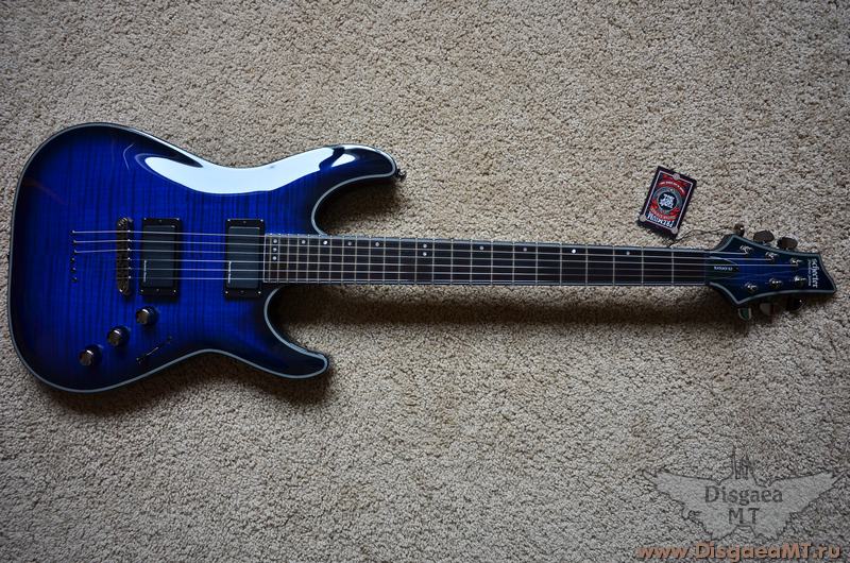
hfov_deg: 65.6
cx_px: 425
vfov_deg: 46.2
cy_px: 282
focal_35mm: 28
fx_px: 660
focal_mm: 18.5
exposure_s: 1/40
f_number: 4
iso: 500
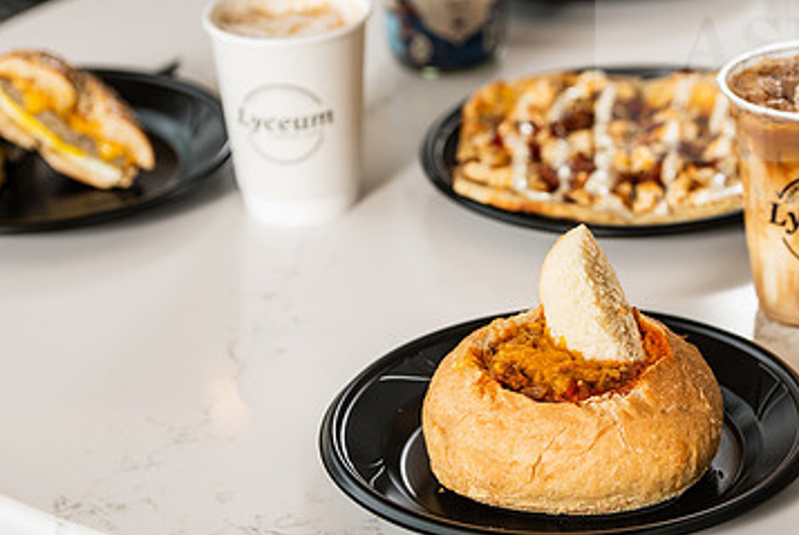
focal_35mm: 159
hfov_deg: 12.9
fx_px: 3533
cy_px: 245
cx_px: 528
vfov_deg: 8.7
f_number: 4
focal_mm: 98
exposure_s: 1/200
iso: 400
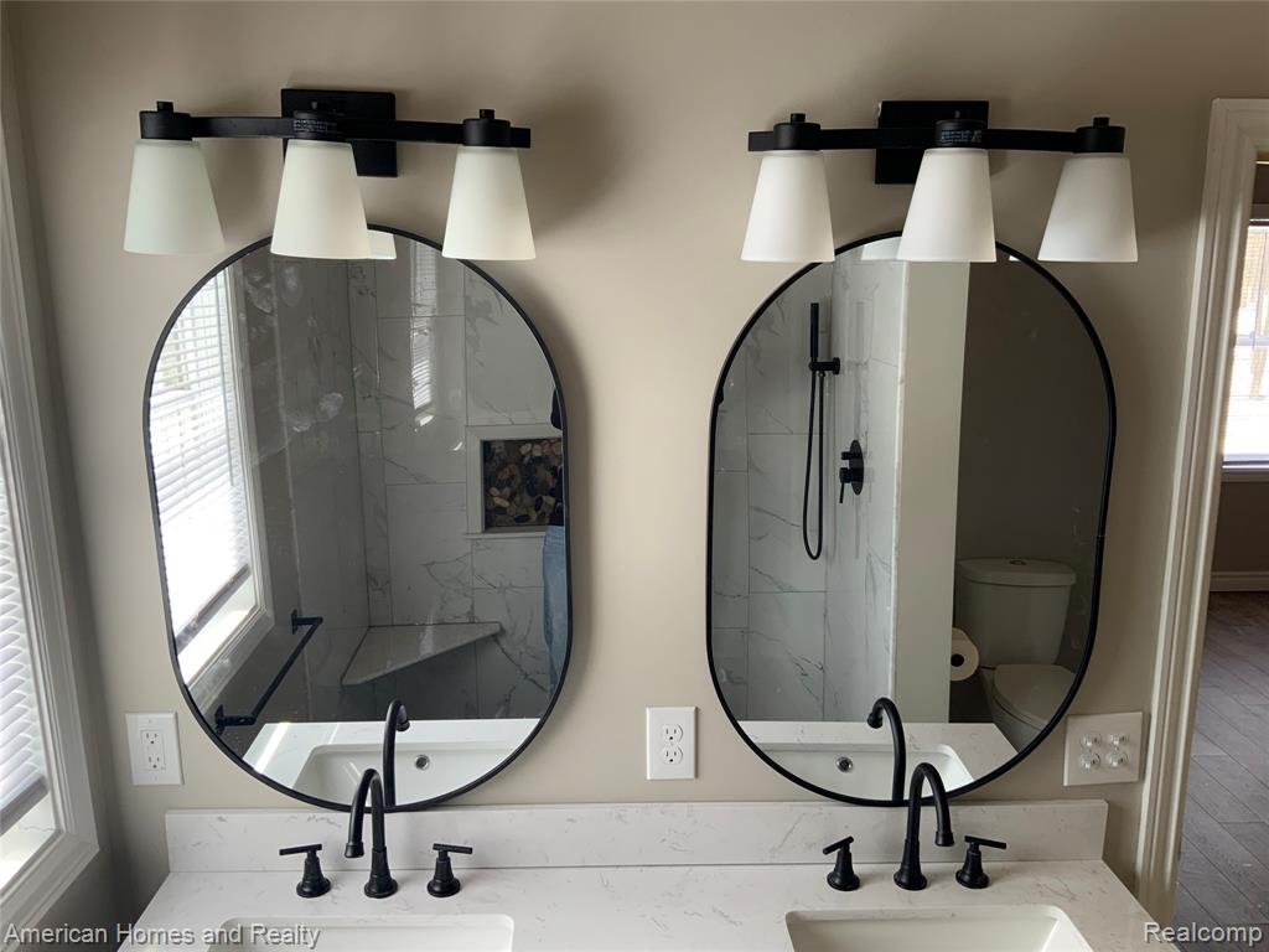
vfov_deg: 48.2
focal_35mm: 29
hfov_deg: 61.7
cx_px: 634
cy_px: 476
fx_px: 1063
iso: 32
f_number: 1.8
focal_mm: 3
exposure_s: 1/120
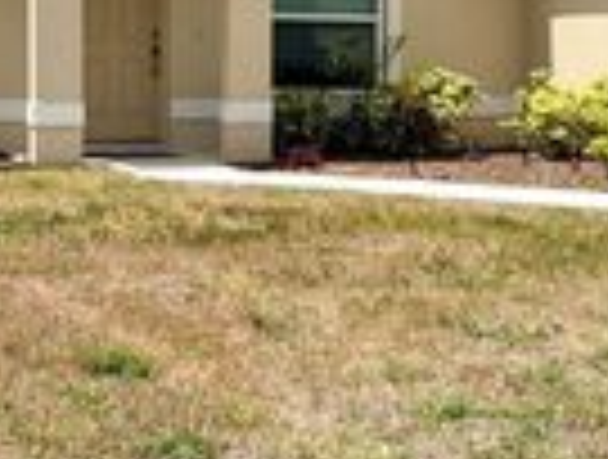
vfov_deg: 15.4
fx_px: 1691
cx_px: 464
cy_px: 110
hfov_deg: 20.2
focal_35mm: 96
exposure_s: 1/4608
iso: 50
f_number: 1.6
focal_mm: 5.96
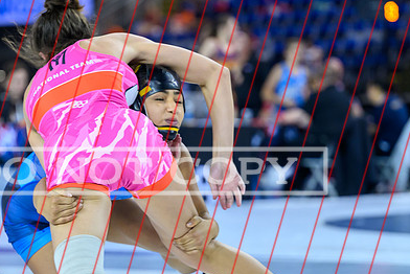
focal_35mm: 198
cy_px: 191
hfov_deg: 10.4
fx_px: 2257
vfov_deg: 6.9
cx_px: 92
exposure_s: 1/800
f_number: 2.8
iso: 2500
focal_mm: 105
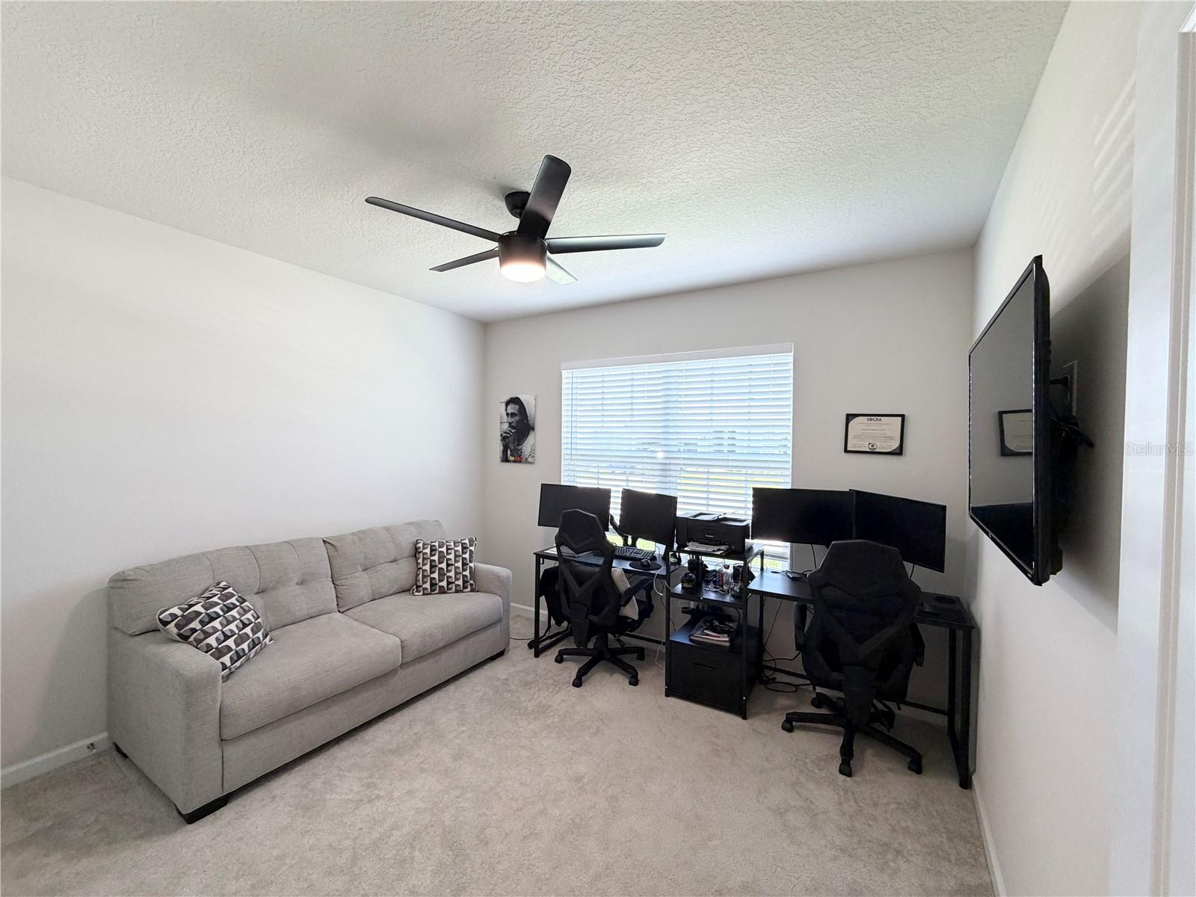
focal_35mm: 14
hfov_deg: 102.1
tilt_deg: -0.9
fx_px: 484
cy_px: 448
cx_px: 598
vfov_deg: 85.7
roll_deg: -0.2
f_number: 2.2
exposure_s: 1/120
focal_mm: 2.22
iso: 200
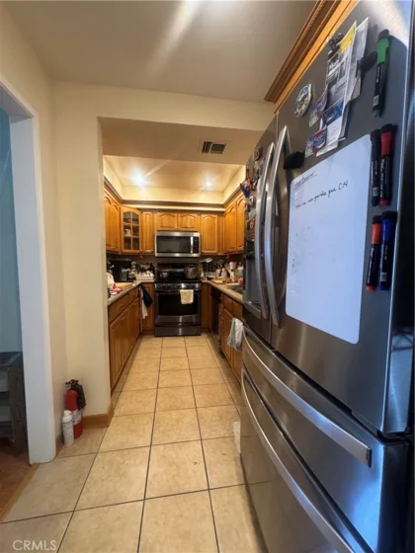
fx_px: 224
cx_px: 208
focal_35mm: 14
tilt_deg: -3.0
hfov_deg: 85.7
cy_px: 276
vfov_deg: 102.1
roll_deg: +0.5
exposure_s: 1/60
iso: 320
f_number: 2.2
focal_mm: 2.22
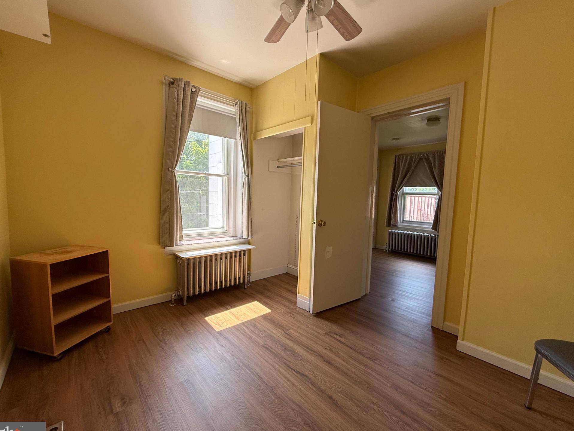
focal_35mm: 15
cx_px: 278
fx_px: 249
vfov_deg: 81.8
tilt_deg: -3.0
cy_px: 216
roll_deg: -2.4
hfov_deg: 98.1
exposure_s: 1/130
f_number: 2.2
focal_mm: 2.22
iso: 64
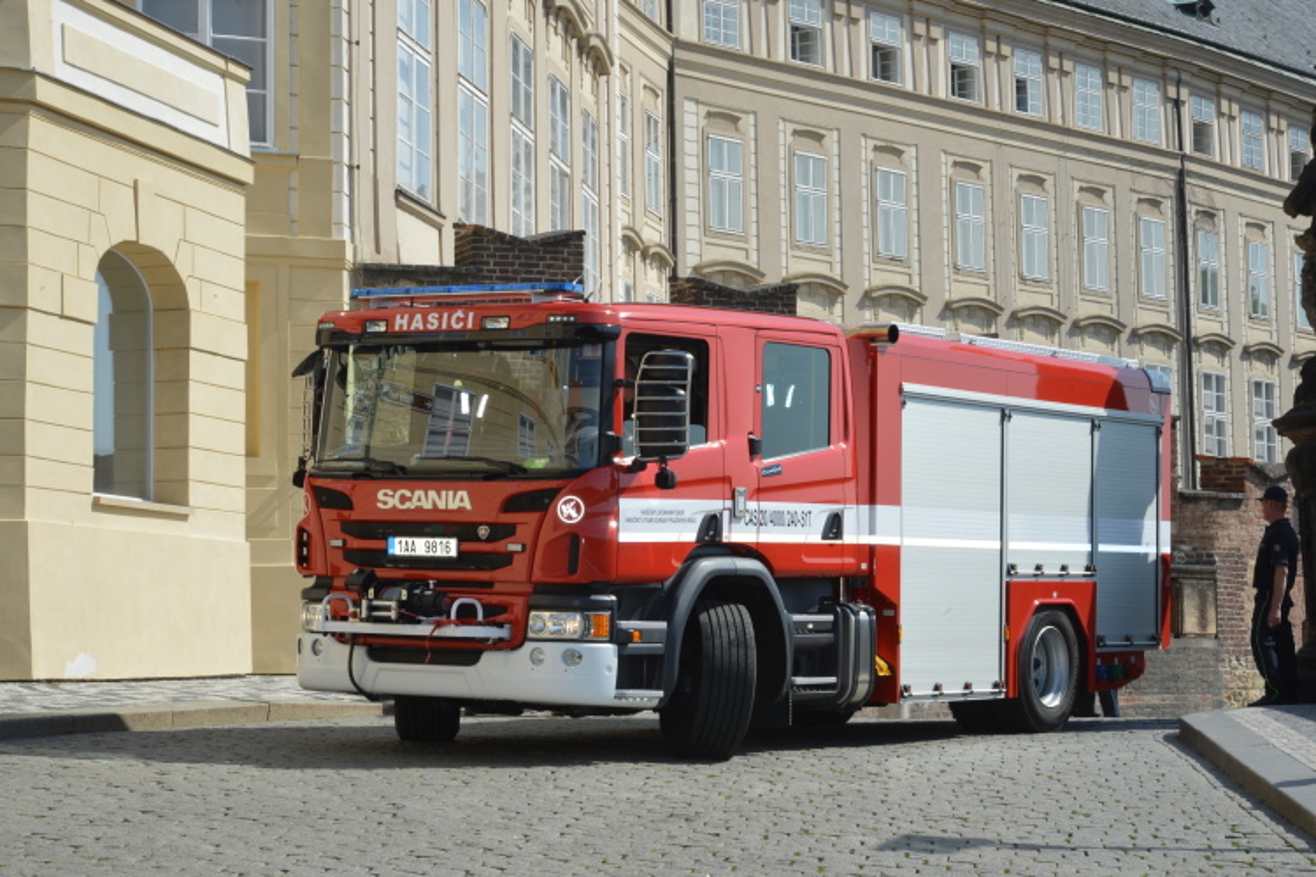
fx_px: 2851
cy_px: 438
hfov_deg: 26.0
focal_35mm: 78
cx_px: 658
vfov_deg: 17.5
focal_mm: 78
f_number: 22
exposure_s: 1/250
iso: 800
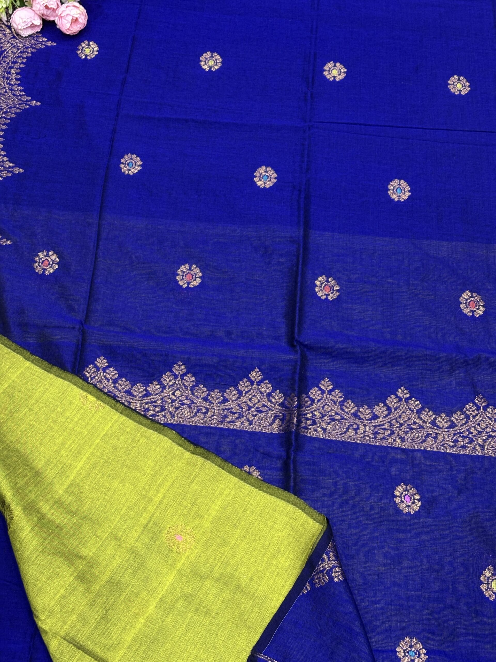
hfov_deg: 28.0
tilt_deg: -56.3
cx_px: 248
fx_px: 993
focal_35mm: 52
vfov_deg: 36.8
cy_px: 331
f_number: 1.6
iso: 125
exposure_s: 1/33
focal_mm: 5.96
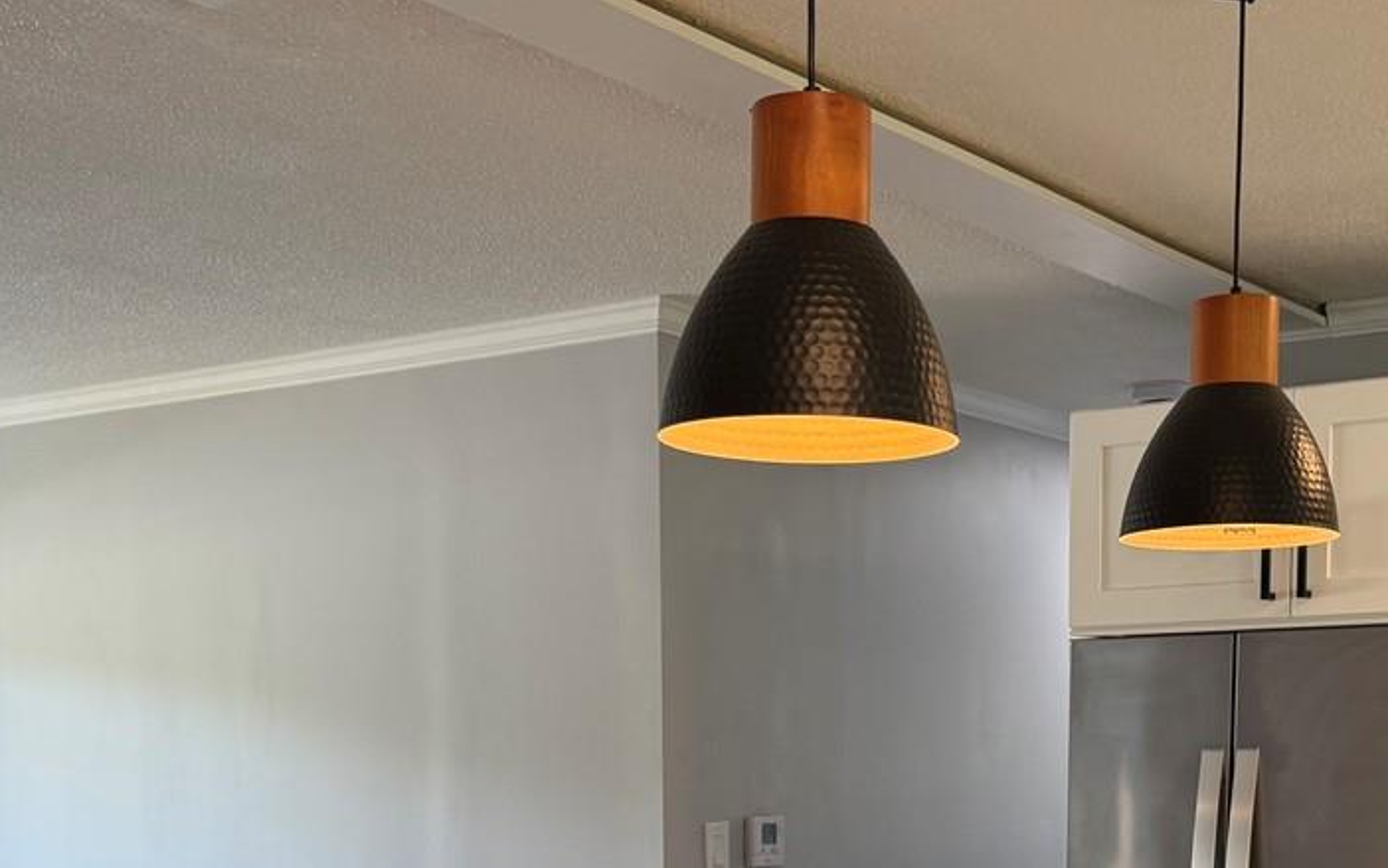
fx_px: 2194
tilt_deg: -4.0
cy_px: 963
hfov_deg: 35.0
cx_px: 834
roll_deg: -0.4
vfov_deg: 21.2
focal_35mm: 58
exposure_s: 1/120
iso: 100
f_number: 1.78
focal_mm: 6.76
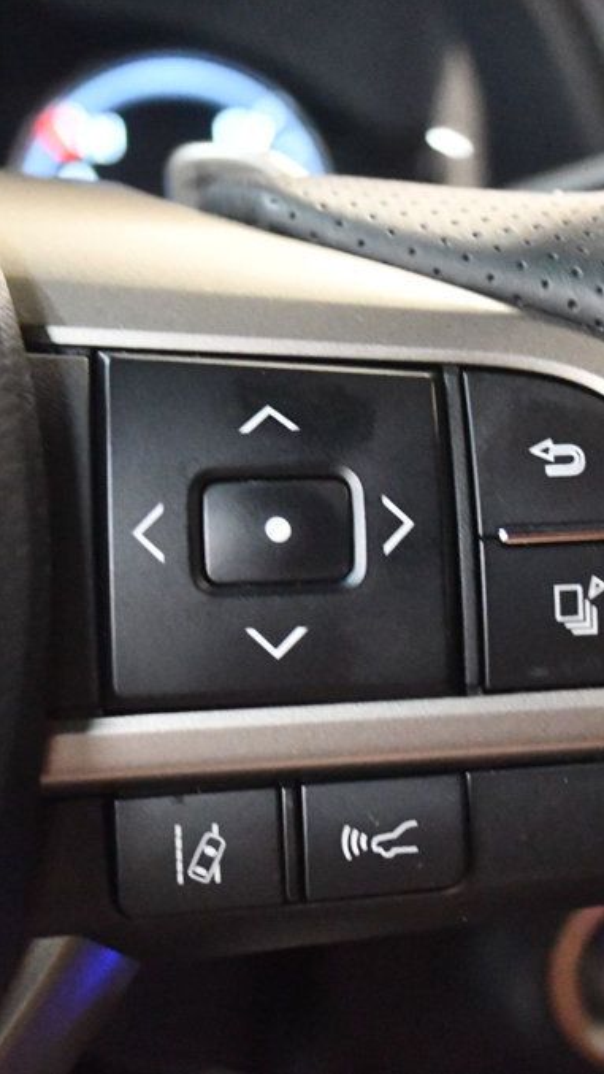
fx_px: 2163
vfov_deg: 27.9
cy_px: 535
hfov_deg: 15.9
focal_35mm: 76
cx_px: 354
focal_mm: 32
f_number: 4.8
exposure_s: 1/60
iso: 12800
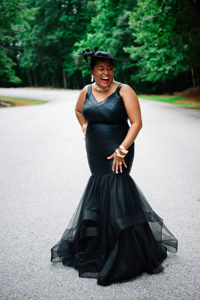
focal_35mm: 60
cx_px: 100
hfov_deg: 22.6
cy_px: 150
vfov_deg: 33.4
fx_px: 500
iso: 200
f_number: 2.8
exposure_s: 1/320
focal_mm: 60
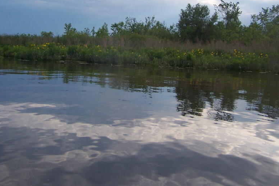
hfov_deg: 38.0
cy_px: 52
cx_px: 112
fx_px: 403
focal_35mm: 52
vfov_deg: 25.8
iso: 80
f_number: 2.8
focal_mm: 6.3
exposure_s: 1/1000
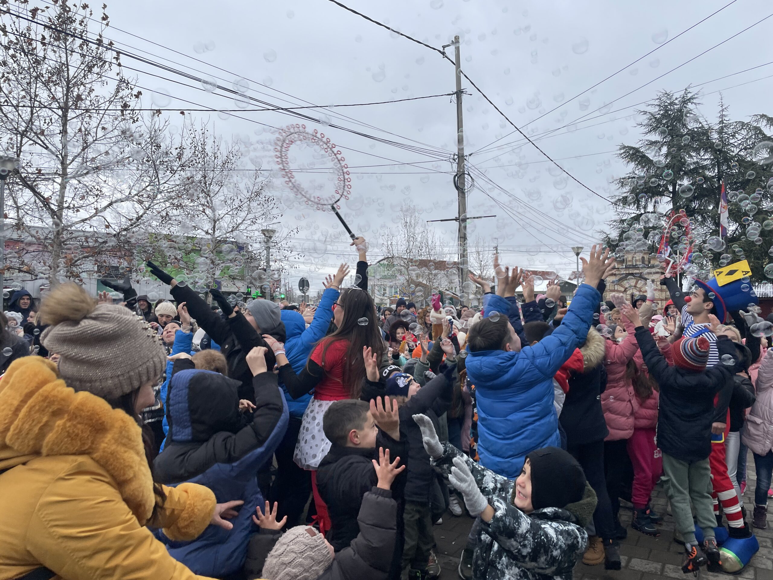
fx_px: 581
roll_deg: -0.2
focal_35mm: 26
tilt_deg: +2.1
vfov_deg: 53.1
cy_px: 290
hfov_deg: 67.3
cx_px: 386
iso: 40
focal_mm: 4.2
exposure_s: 1/121
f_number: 1.6
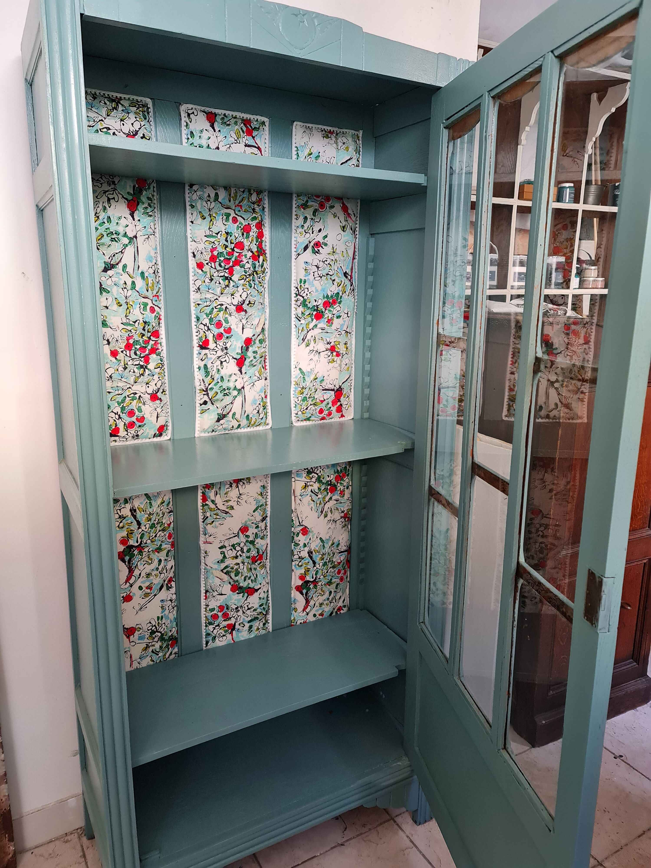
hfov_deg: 54.9
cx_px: 326
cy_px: 434
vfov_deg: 69.4
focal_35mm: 25
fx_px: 627
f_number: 1.8
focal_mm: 7
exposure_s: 1/100
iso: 320
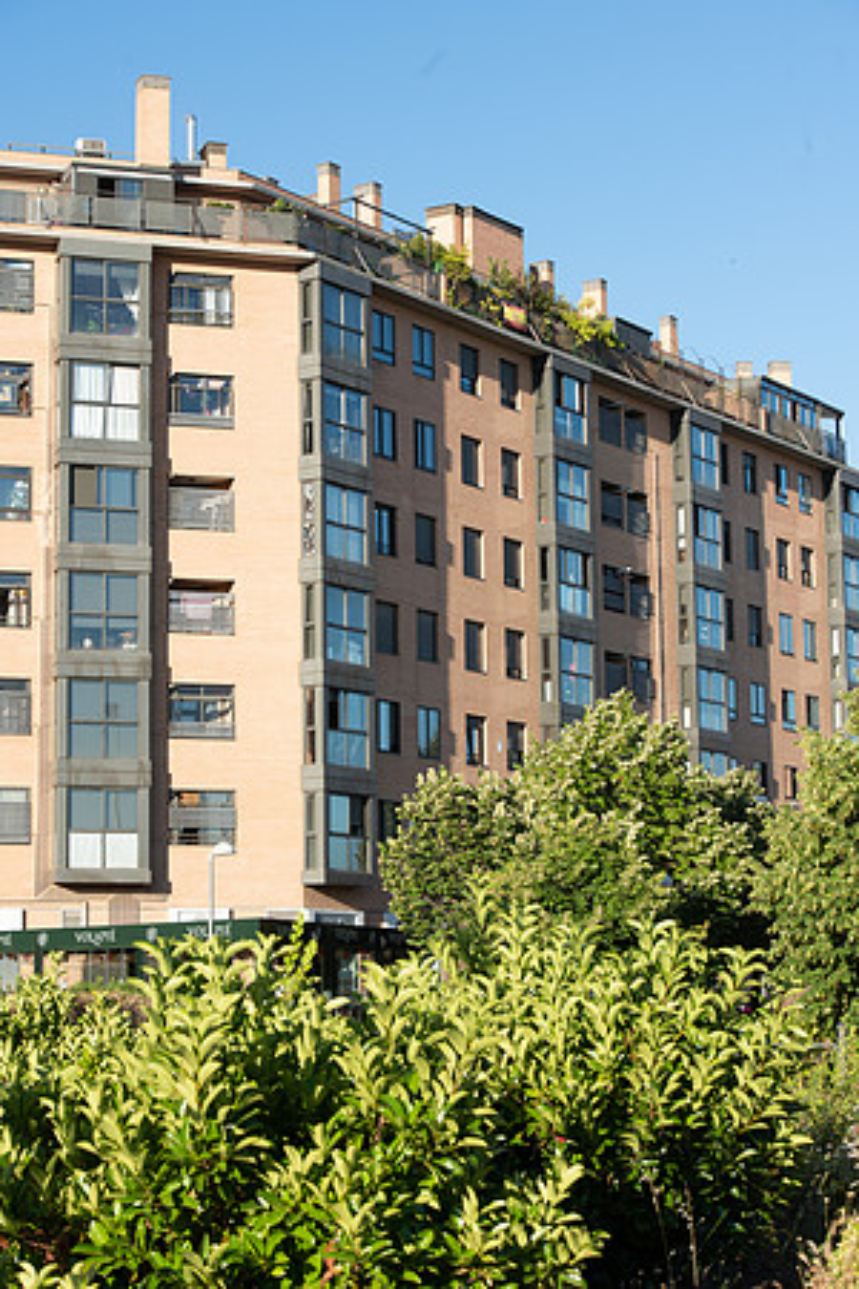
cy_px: 644
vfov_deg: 28.8
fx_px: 2505
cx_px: 430
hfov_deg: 19.5
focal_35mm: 70
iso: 200
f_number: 8
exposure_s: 1/250
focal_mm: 70
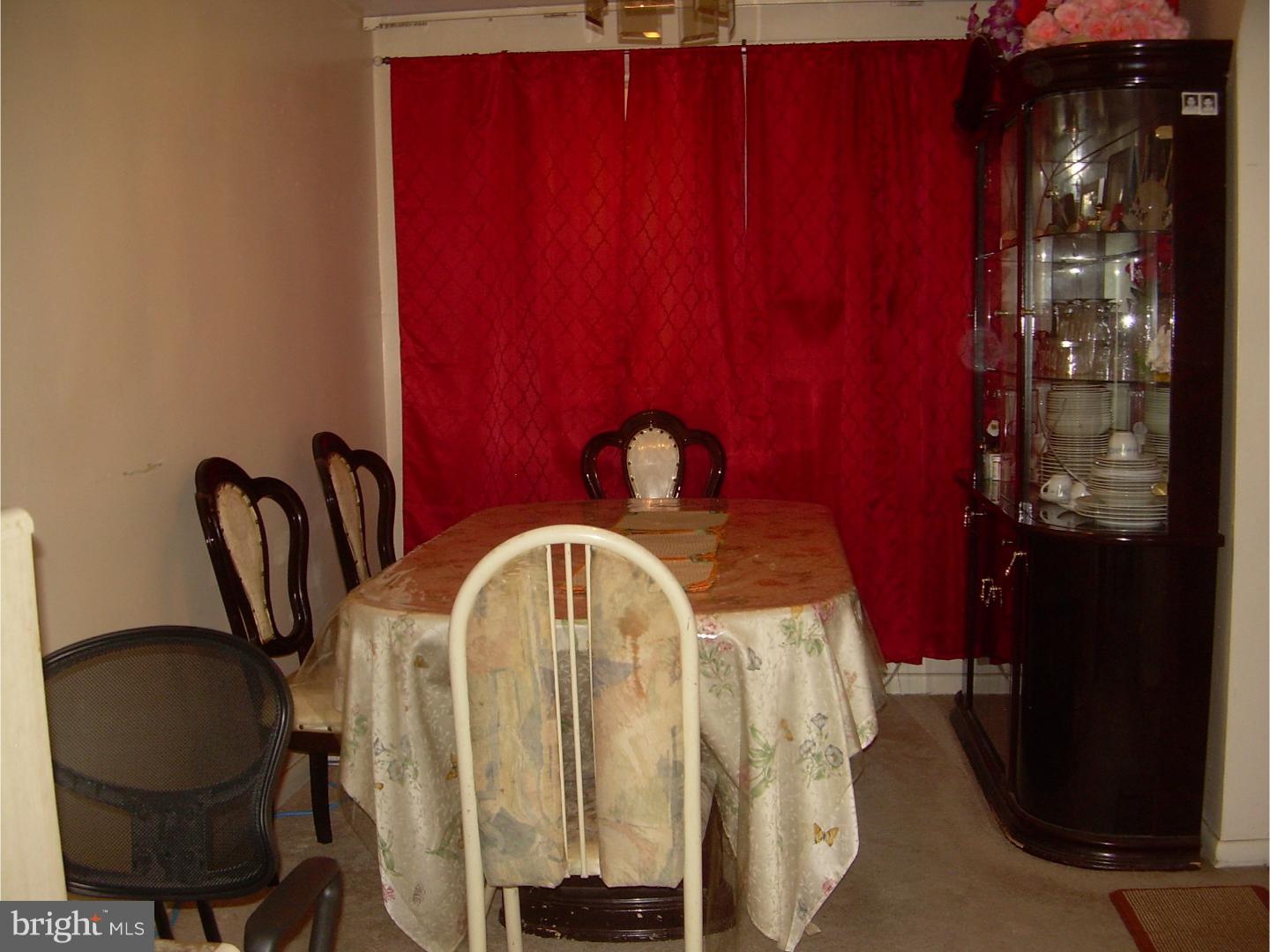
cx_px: 635
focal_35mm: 38
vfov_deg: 37.7
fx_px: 1394
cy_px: 476
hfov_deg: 49.0
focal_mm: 6.3
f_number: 2.8
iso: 100
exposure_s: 1/60
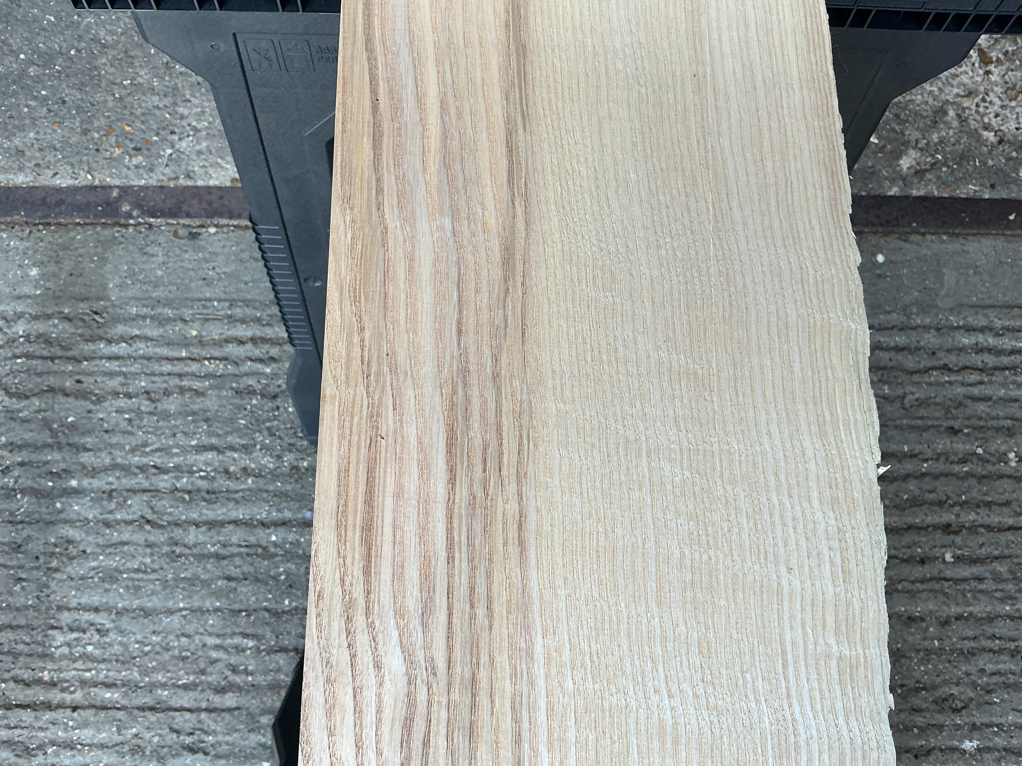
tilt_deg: -79.3
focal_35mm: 29
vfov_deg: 48.2
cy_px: 383
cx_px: 511
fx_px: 856
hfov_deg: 61.7
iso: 25
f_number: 1.8
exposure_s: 1/120
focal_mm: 3
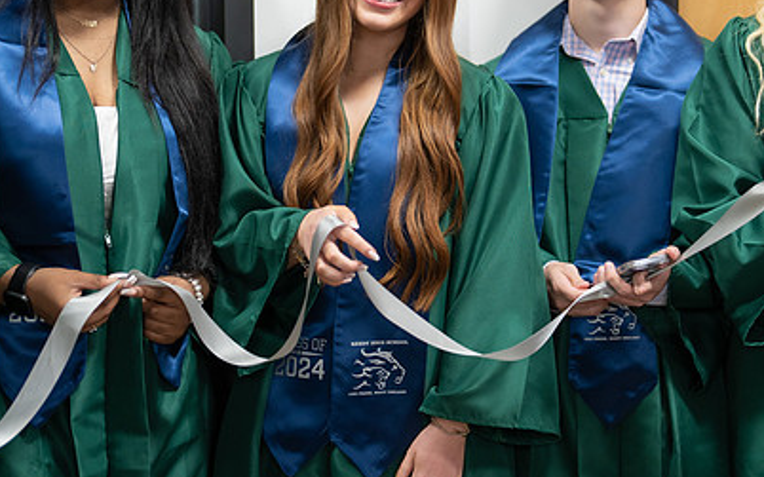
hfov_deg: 23.3
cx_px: 406
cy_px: 151
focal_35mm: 89
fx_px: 1853
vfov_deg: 14.6
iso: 500
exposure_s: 1/320
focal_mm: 50
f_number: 1.2
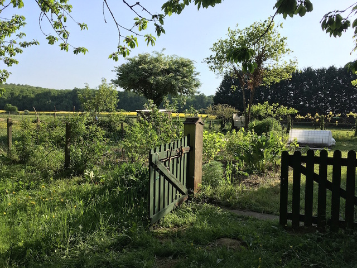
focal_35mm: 29
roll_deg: -1.6
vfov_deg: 48.2
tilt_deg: -2.0
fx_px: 299
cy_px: 134
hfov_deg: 61.7
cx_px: 178
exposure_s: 1/894
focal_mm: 4.15
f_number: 2.2
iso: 25
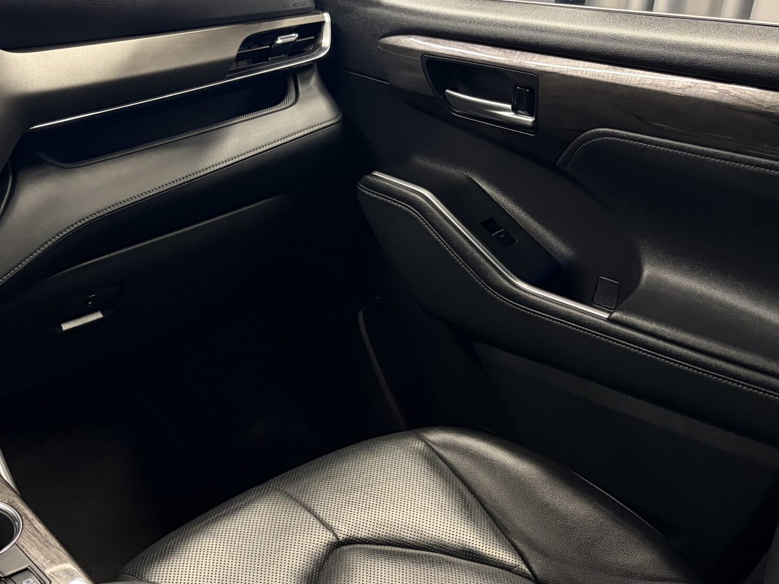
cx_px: 263
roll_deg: -0.4
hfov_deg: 41.6
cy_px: 372
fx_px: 1013
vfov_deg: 32.0
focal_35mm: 45
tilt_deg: -29.5
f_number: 1.6
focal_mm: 5.96
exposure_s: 1/50
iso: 320
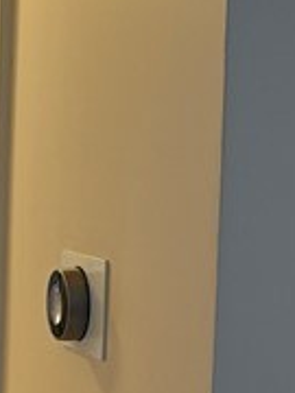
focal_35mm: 148
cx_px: -374
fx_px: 1682
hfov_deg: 9.2
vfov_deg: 13.1
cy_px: 408
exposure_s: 1/61
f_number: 1.6
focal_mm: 5.96
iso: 125
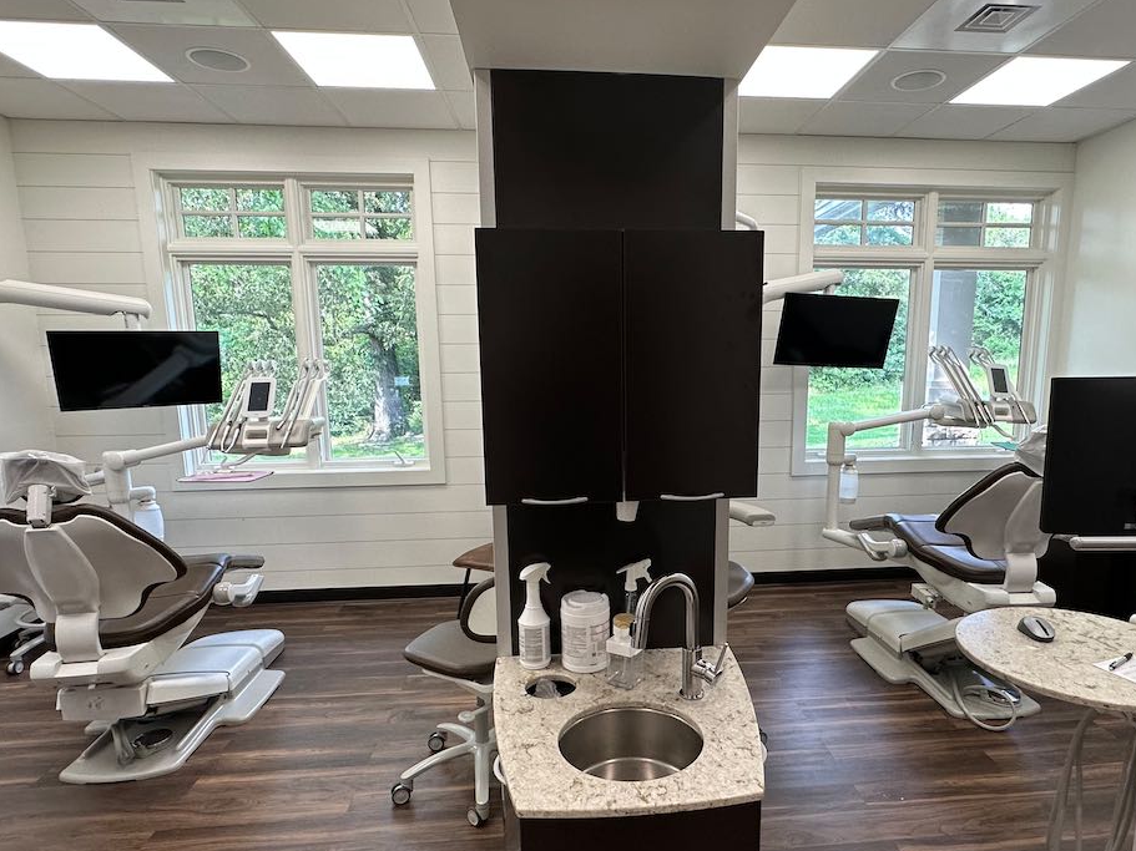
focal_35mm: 21
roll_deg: +0.4
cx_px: 628
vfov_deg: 63.3
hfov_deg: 78.7
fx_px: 689
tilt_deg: -9.4
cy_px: 471
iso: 160
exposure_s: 1/120
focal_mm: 2.22
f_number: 2.2
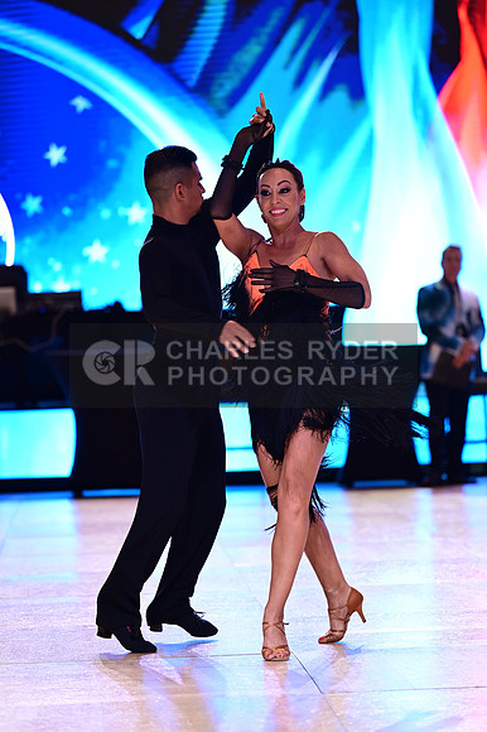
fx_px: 2539
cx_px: 244
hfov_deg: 11.0
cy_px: 366
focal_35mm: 125
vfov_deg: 16.4
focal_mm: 125
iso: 2000
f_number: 2.8
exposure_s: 1/500
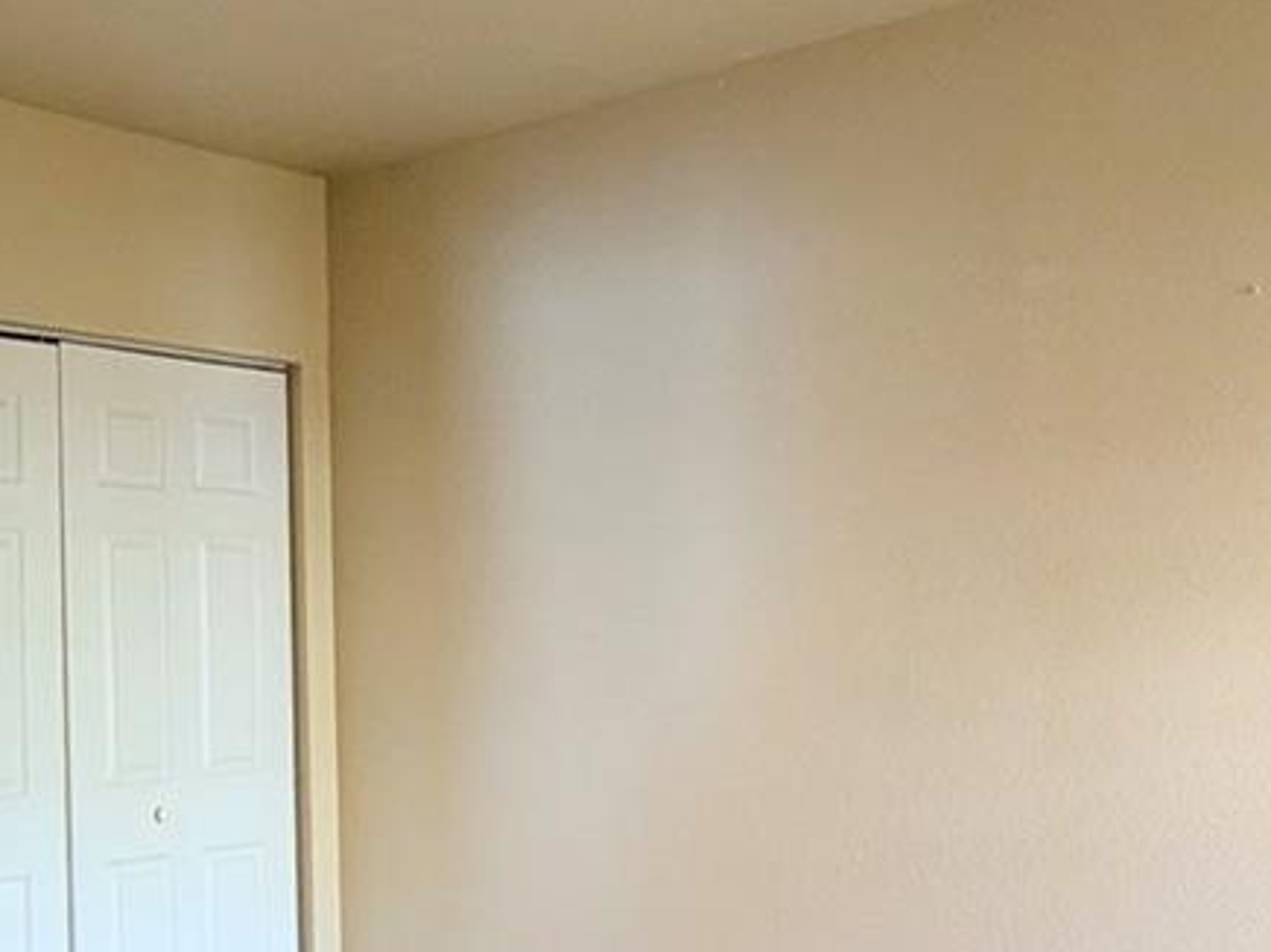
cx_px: 266
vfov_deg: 32.2
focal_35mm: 44
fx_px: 1615
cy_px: 721
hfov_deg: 41.2
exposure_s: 1/24
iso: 217
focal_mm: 2.02
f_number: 1.7
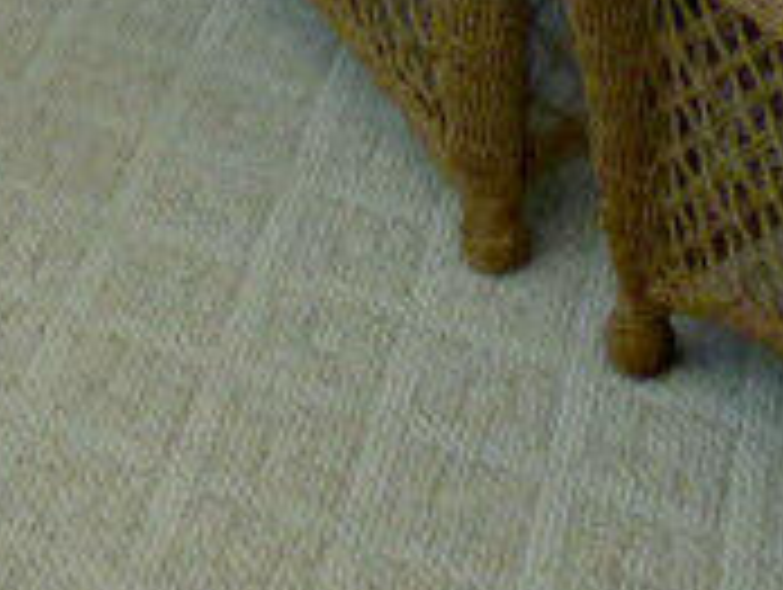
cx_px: 256
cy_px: -1284
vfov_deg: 8.3
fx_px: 3330
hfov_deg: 13.4
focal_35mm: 147
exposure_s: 1/60
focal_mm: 3.58
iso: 100
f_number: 2.8
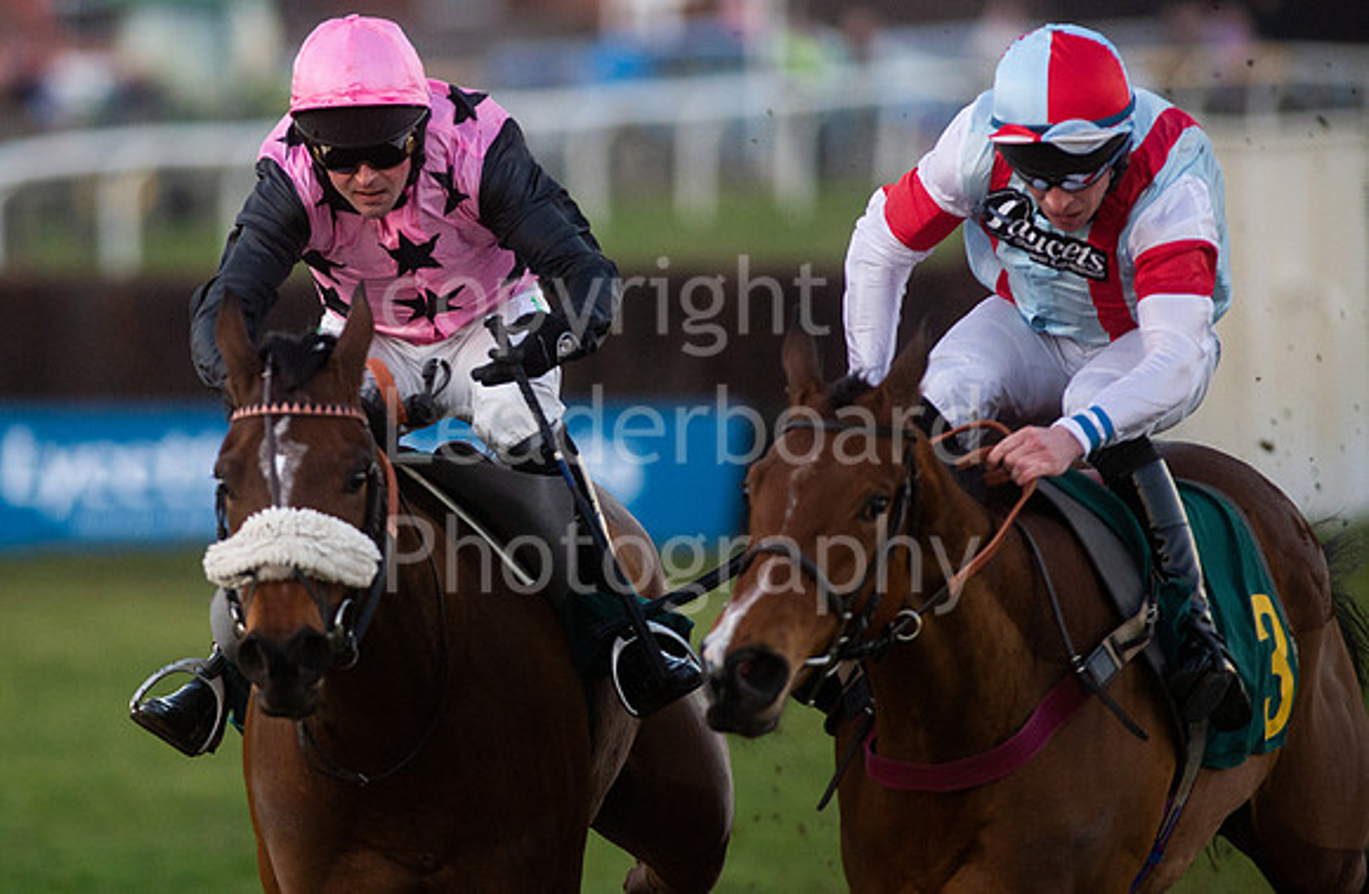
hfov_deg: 4.8
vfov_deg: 3.1
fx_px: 16275
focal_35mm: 431
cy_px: 431
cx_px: 392
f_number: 4
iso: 2000
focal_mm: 300
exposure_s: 1/1600
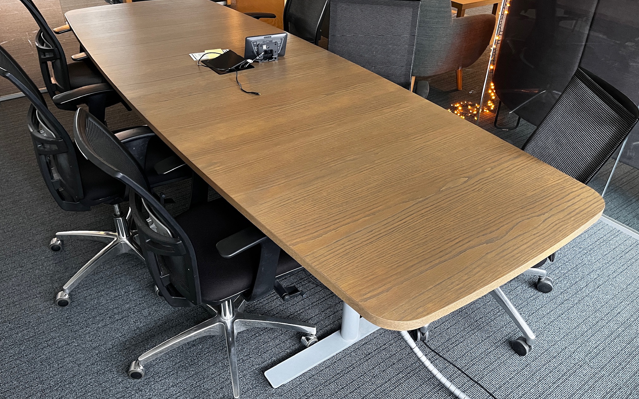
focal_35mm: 28
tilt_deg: -34.2
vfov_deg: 44.5
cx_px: 324
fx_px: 488
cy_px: 198
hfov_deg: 66.5
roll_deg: -0.3
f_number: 1.6
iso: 400
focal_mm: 5.1
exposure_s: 1/50
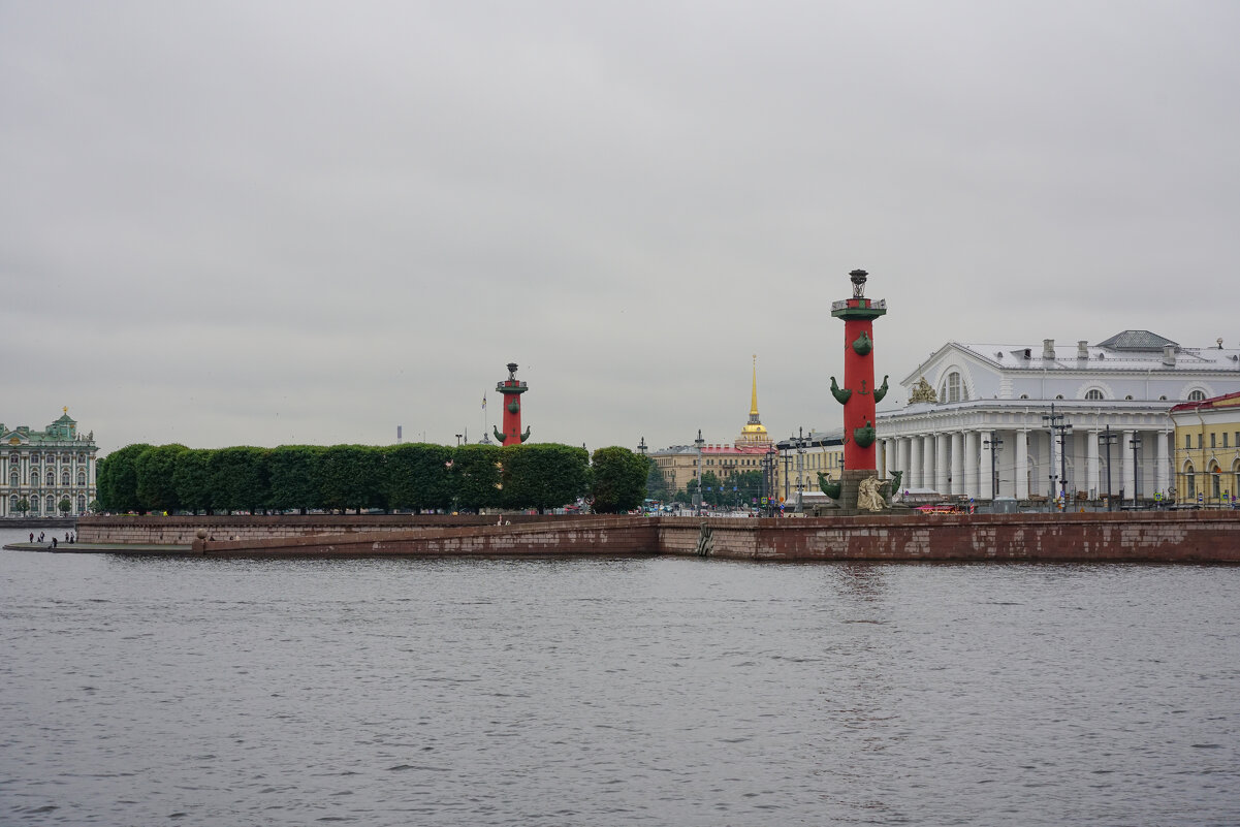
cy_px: 414
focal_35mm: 70
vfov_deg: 19.5
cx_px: 620
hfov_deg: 28.8
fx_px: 2411
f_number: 7.1
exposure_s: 1/800
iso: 800
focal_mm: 70
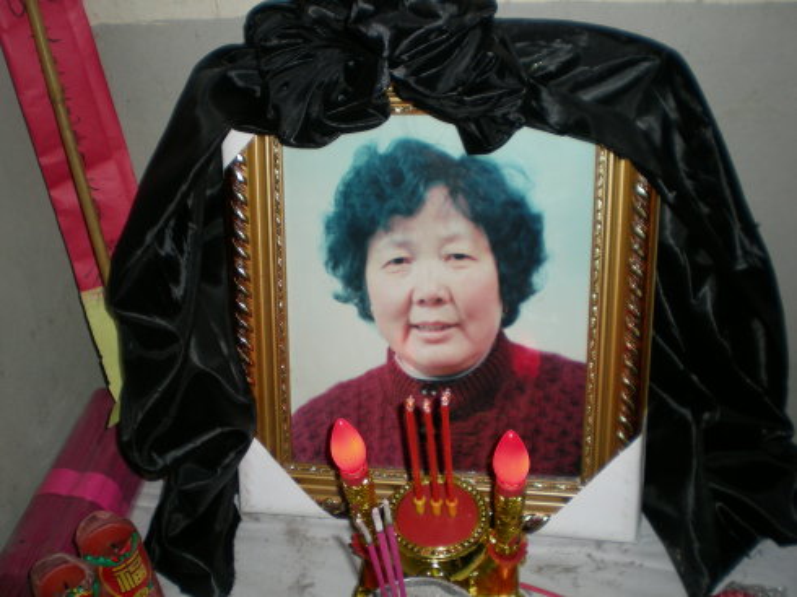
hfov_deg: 49.0
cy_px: 298
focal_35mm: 38
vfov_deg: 37.7
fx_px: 874
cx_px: 398
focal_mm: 6.3
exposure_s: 1/60
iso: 50
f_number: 3.1
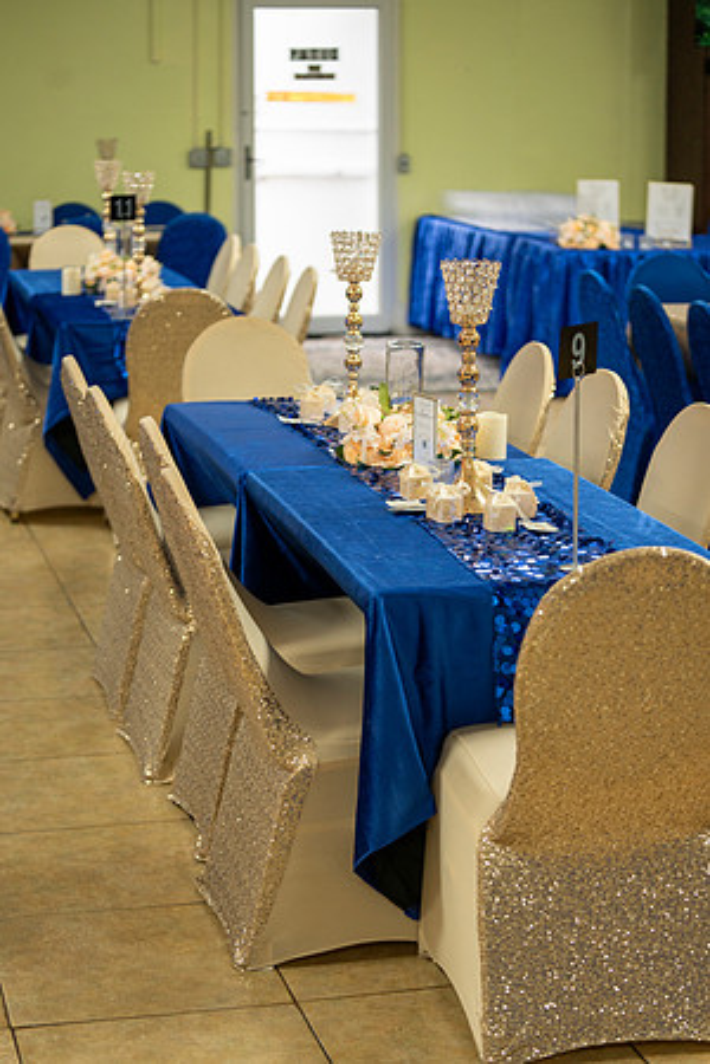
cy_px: 532
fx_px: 2100
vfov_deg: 28.5
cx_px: 355
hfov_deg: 19.2
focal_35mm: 71
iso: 500
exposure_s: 1/160
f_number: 2.8
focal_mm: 71
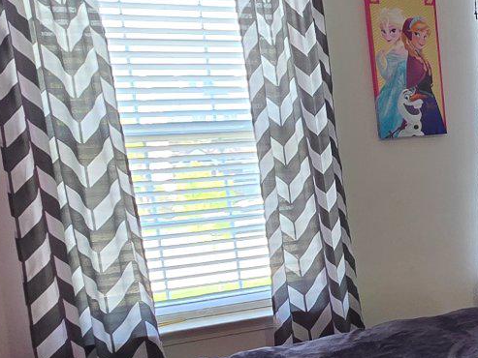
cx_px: 653
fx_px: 746
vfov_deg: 26.5
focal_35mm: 54
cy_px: 292
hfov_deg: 28.0
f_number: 1.9
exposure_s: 1/54.9
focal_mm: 2.2
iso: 160
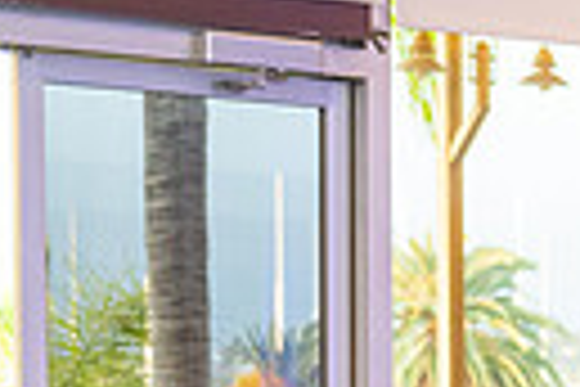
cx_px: 1232
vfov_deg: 6.2
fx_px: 3464
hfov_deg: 8.9
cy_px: 745
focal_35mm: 215
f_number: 3.5
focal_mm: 48
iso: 1600
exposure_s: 1/160
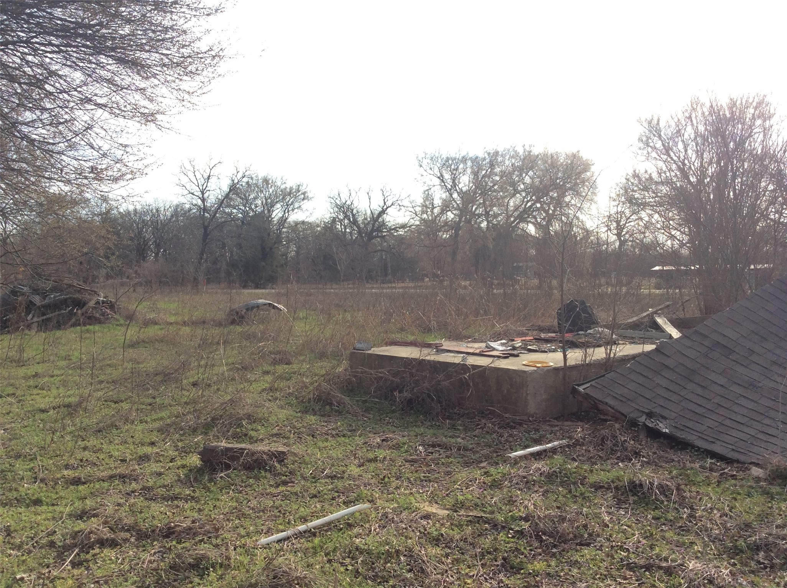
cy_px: 294
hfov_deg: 56.9
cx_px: 394
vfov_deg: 44.0
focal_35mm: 32
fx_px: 726
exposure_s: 1/689
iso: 32
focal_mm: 3.3
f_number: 2.4
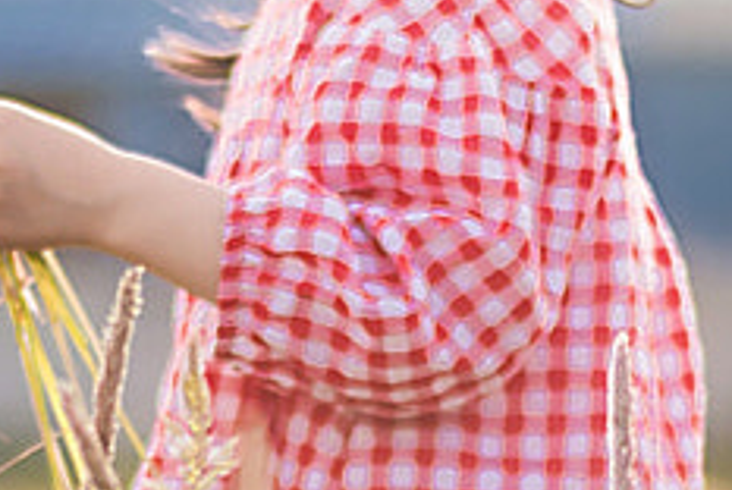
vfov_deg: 4.0
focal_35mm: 343
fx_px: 6983
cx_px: 267
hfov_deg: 6.0
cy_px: 446
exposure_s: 1/640
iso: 100
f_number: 1.8
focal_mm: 50
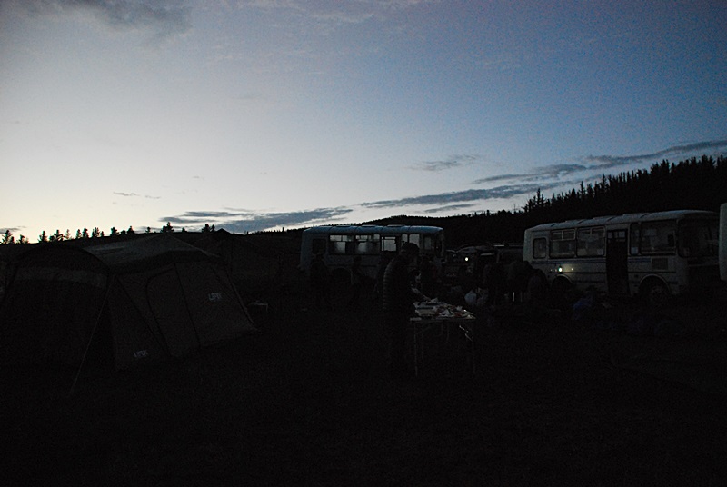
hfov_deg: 67.3
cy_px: 244
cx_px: 364
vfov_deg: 48.1
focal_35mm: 27
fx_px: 546
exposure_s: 1/320
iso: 1600
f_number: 3.5
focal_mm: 18
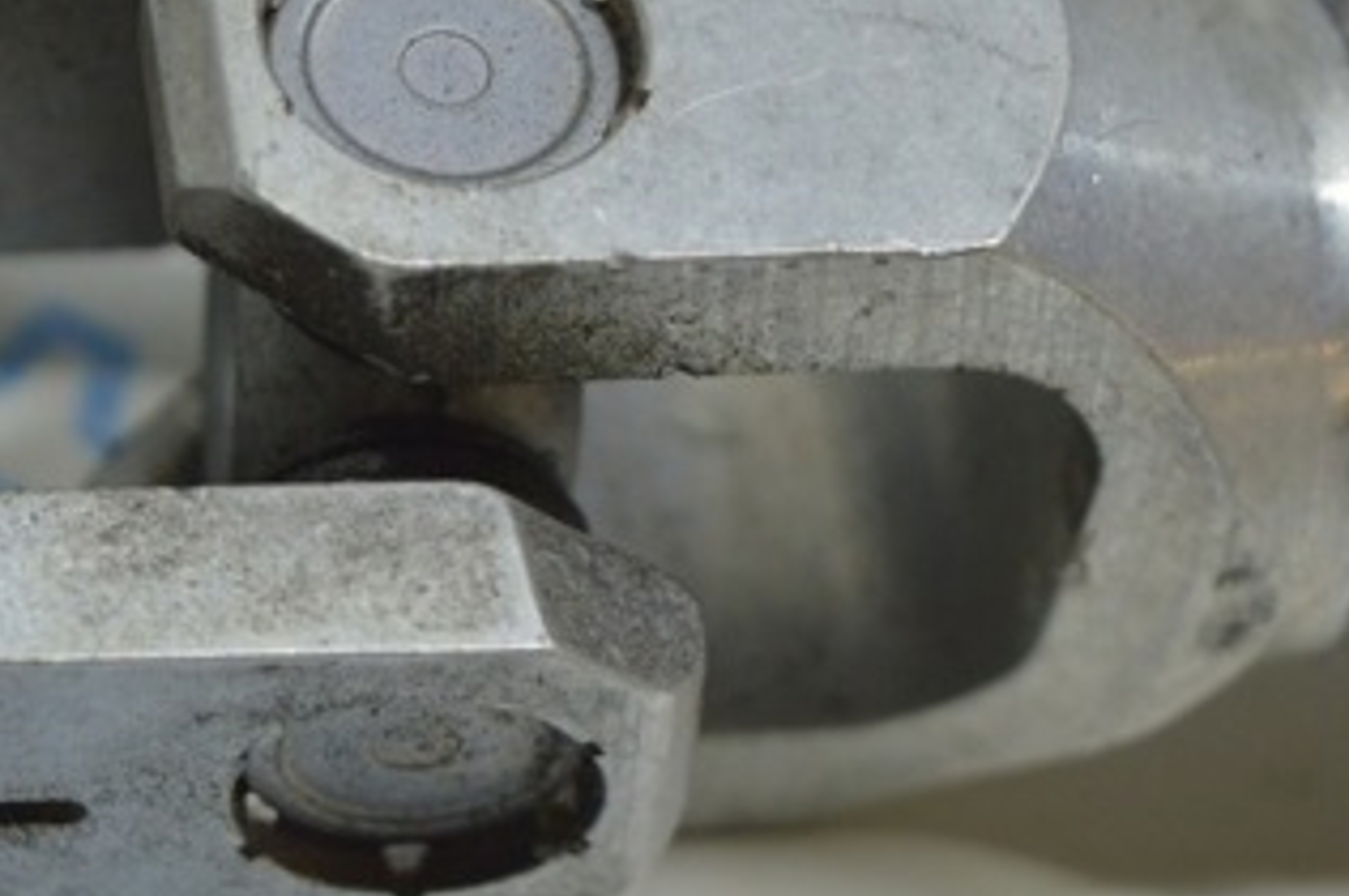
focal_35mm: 167
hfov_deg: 12.3
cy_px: 412
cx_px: 226
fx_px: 6252
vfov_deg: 8.2
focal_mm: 55
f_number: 5.6
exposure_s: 1/40
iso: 400
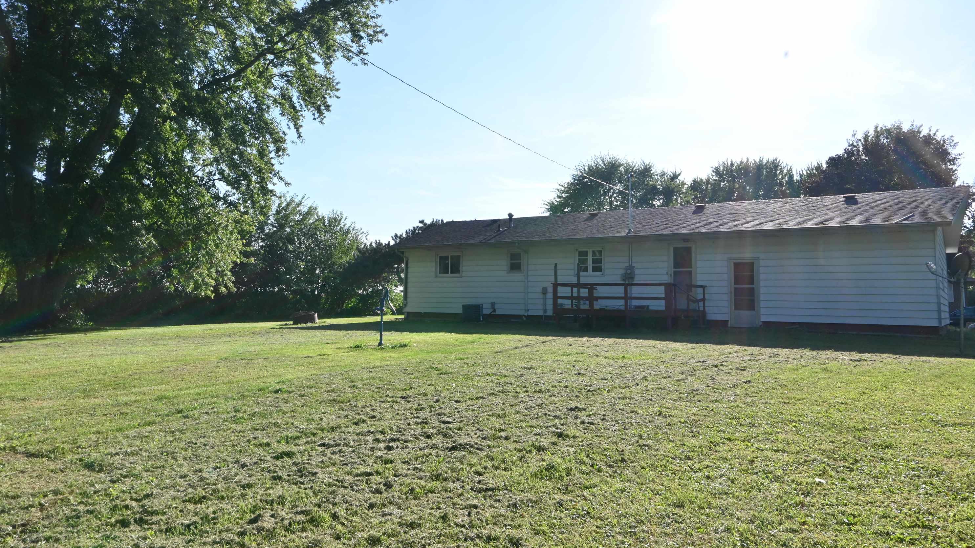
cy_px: 230
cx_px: 494
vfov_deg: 44.2
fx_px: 672
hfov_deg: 71.9
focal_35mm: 26
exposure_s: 1/60
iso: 100
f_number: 14
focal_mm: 16
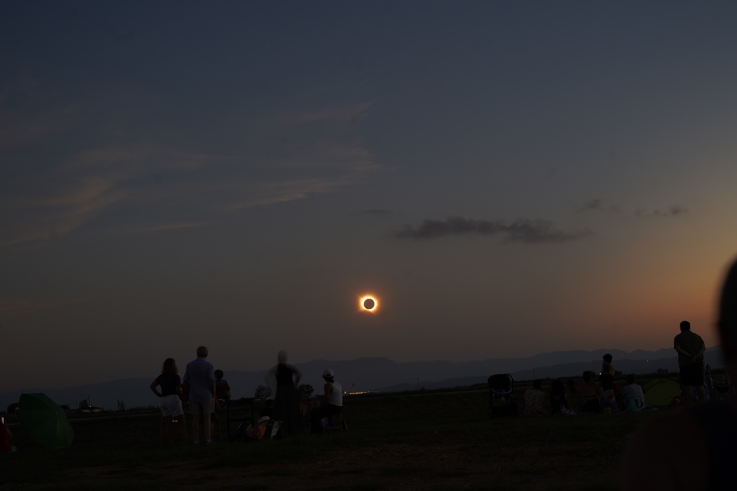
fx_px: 1228
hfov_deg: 33.4
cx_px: 368
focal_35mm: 60
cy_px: 246
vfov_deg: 22.6
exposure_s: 1
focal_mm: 60
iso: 250
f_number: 7.1
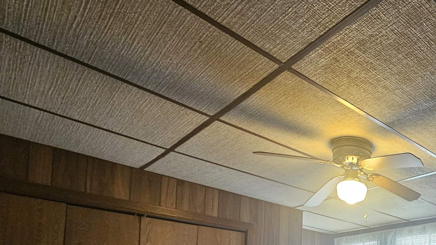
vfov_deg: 35.5
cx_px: 407
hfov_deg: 57.8
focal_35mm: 27
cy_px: 280
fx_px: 312
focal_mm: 2.2
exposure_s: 1/30
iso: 400
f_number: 2.2
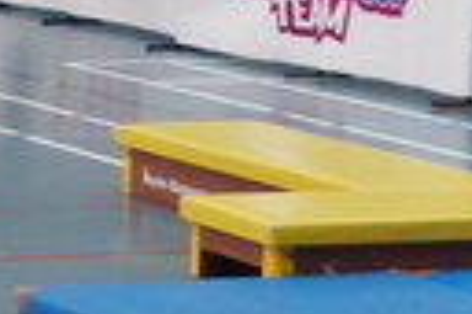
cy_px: 2
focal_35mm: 347
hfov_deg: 5.8
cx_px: -402
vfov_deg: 3.9
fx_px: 4545
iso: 3200
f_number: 5
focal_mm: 55
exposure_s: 1/320
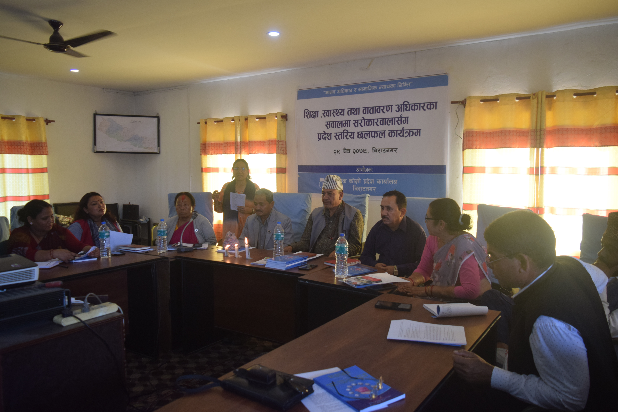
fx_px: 464
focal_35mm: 27
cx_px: 309
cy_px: 206
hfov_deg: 67.4
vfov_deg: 48.0
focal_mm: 18
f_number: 3.5
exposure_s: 1/125
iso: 800
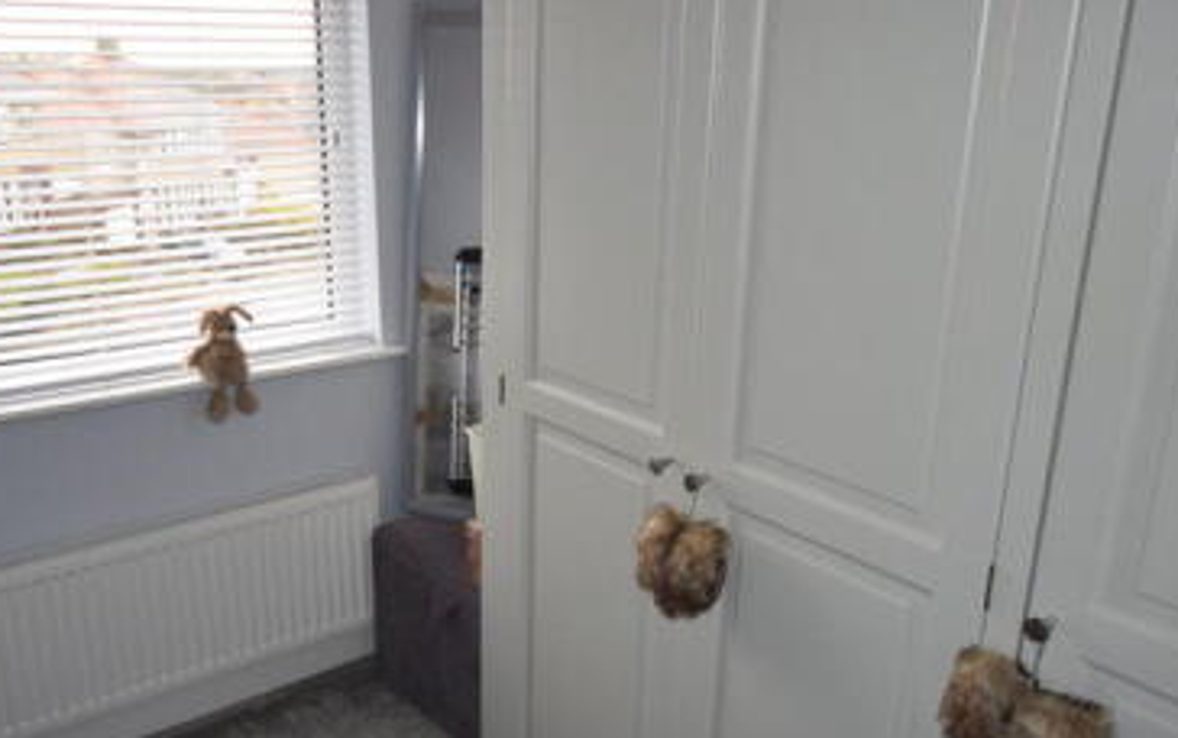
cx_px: 497
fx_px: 1060
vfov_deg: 38.4
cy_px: 393
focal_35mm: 33
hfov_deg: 57.8
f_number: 5
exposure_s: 1/100
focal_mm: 12
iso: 800
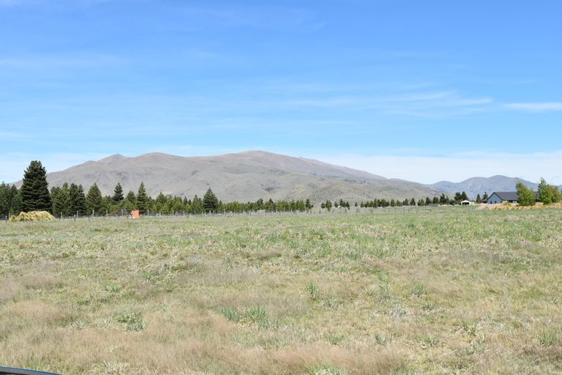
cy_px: 188
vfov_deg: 36.9
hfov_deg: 53.1
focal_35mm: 36
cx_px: 281
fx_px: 562
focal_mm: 24
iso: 200
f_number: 10
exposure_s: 1/400
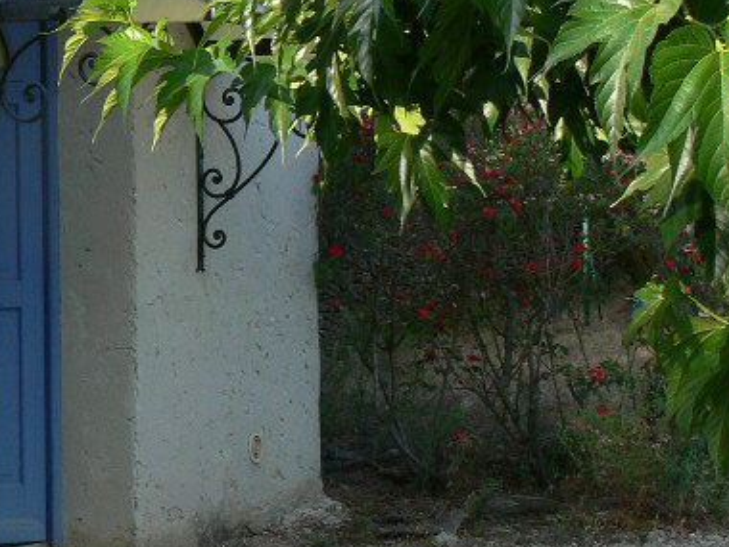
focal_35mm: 118
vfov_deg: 12.5
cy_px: 202
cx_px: -476
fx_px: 2485
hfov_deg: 15.0
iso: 80
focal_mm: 7.4
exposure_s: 1/100
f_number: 5
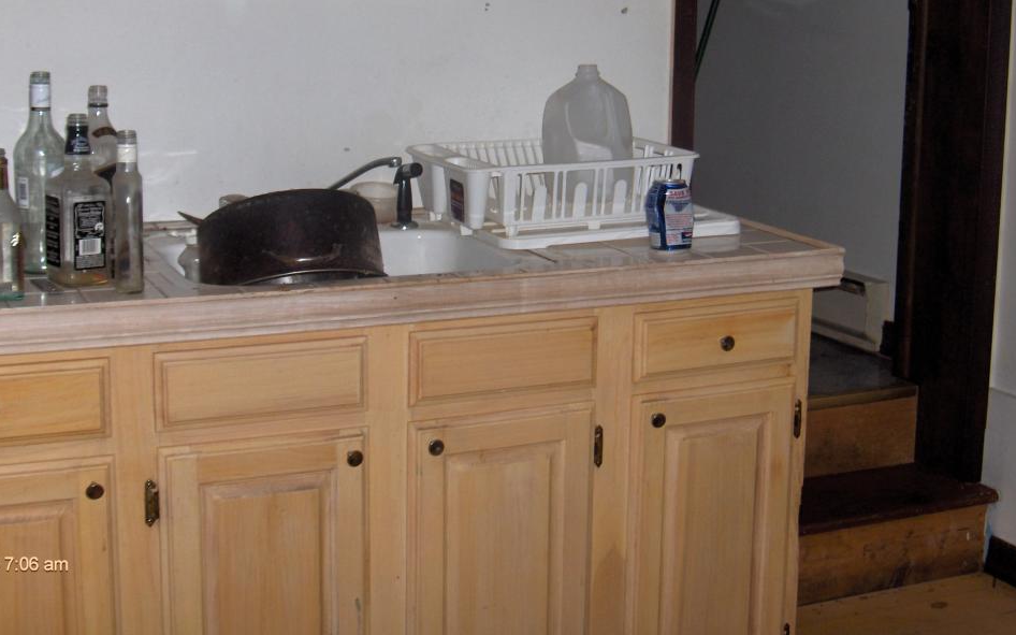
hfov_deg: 36.3
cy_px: 155
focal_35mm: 56
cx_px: 528
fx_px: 1550
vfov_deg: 22.9
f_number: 2.8
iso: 100
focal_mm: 8
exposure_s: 1/60
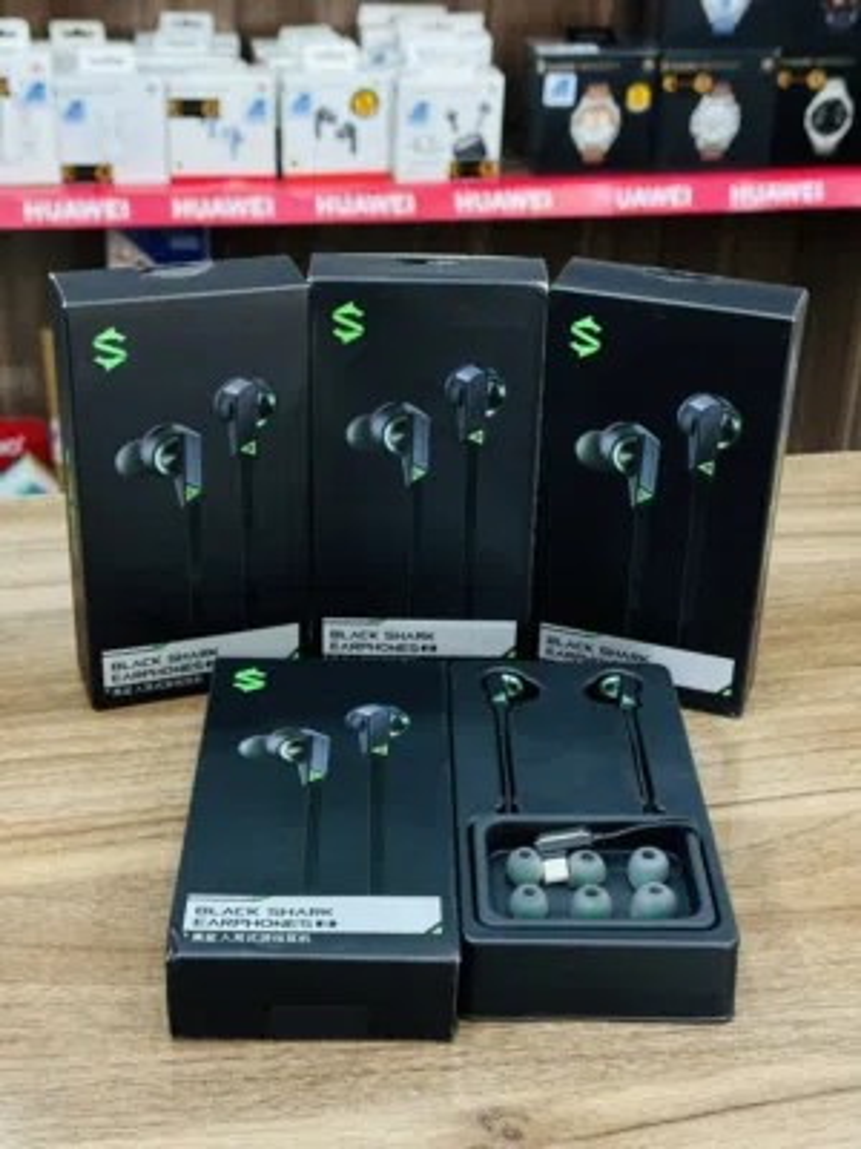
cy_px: 574
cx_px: 430
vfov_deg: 36.8
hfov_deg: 28.0
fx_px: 1725
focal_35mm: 52
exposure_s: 1/50
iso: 50
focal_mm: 5.96
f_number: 1.6
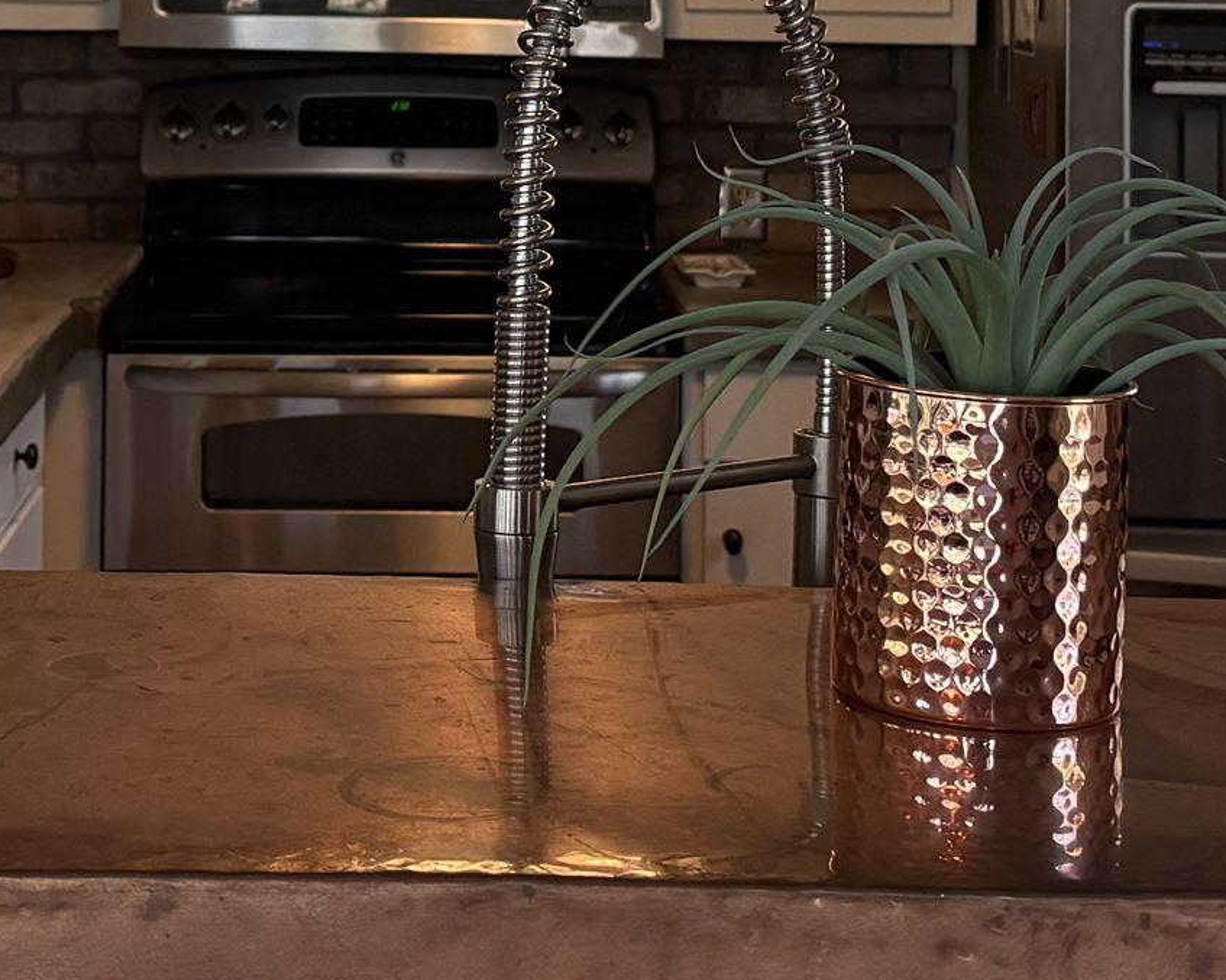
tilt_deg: +0.4
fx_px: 3083
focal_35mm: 85
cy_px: -136
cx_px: 399
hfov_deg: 22.4
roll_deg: -0.8
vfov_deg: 17.4
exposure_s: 1/169
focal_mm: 6.76
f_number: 1.78
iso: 200
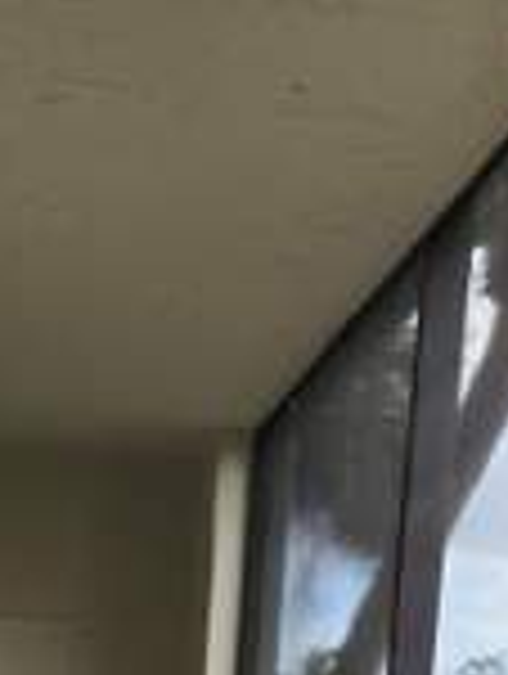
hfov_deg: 15.0
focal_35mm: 98
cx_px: 58
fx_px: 1912
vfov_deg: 15.9
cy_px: 1328
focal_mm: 6.3
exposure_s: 1/359
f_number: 1.7
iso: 40
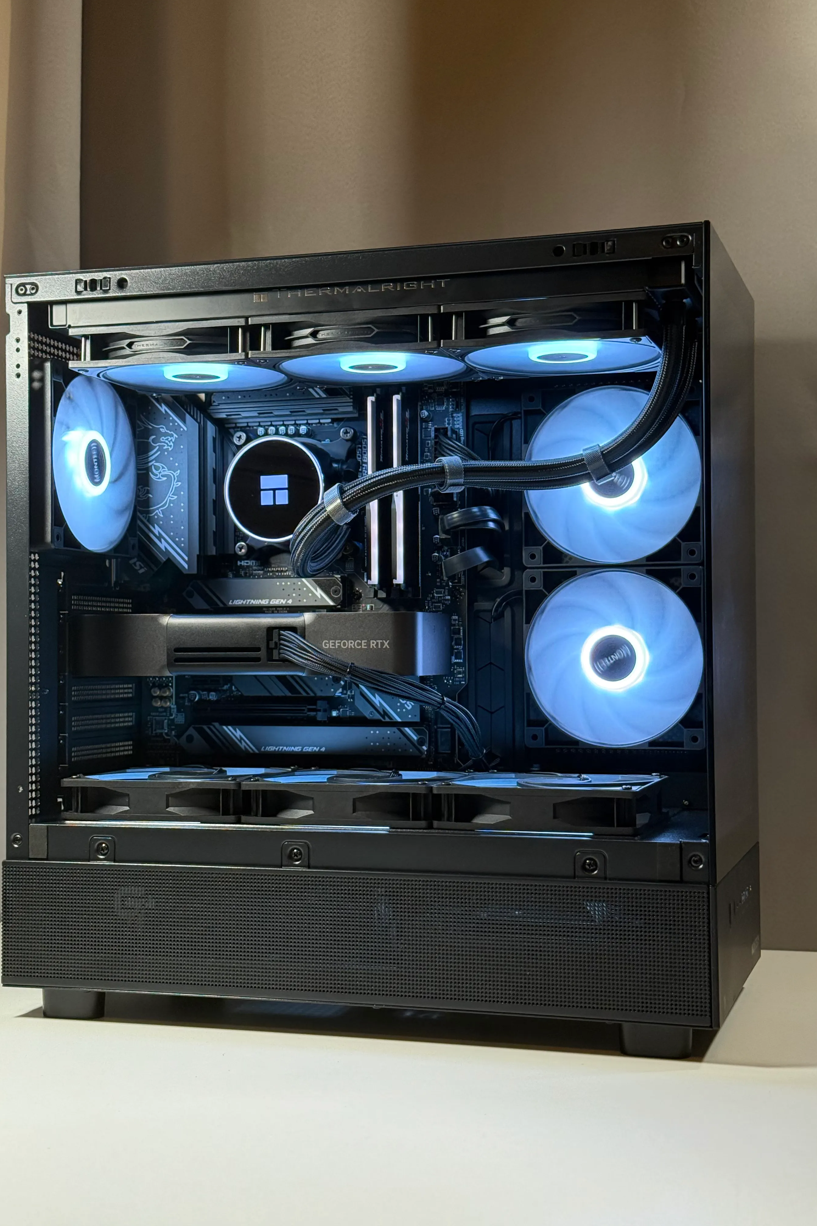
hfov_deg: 27.0
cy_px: 612
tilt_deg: +2.9
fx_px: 1702
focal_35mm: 50
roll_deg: -0.3
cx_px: 385
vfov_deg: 39.6
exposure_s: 1/120
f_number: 1.78
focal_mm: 6.76
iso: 400
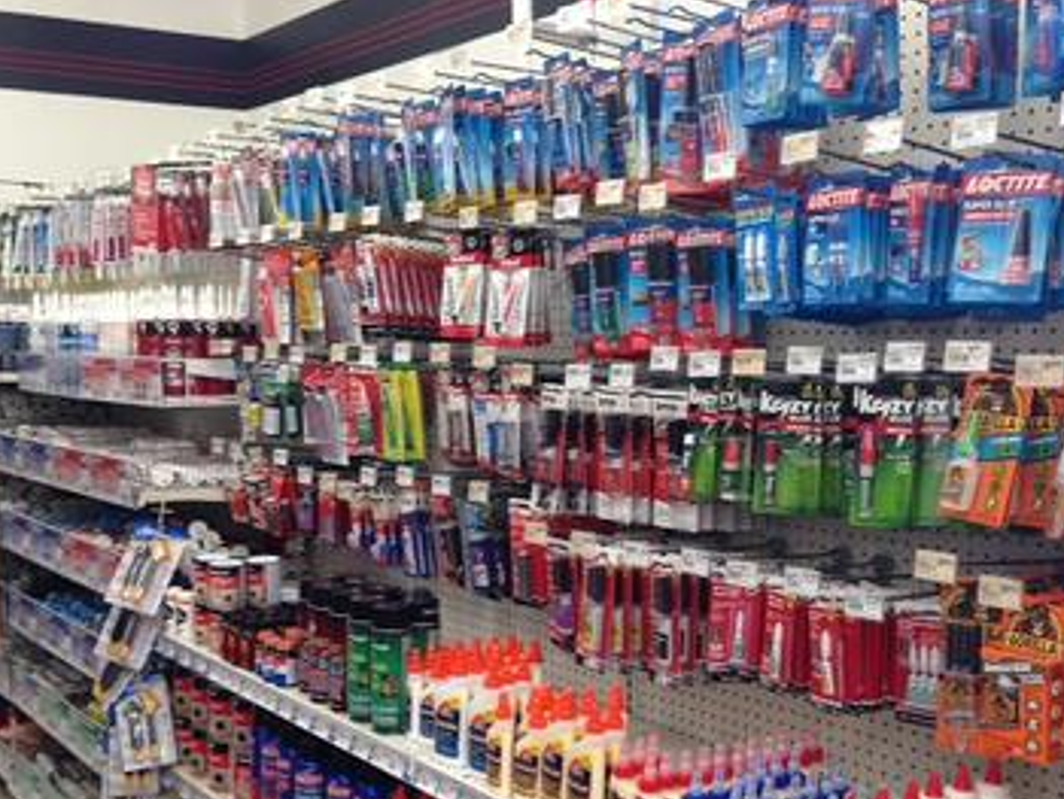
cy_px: 526
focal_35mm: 44
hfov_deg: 42.8
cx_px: 454
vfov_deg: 32.7
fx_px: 1353
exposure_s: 1/24
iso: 50
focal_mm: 4.12
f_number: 2.4
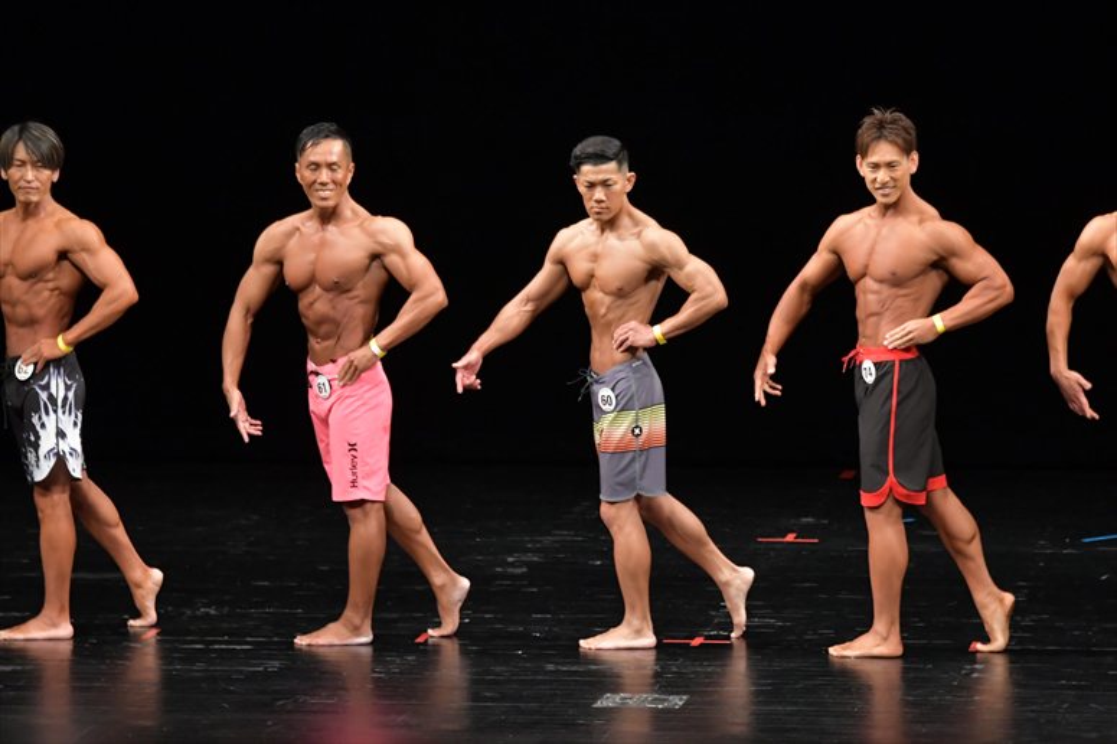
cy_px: 372
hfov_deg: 9.2
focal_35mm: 225
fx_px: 6978
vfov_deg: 6.1
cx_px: 558
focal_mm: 150
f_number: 5.6
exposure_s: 1/400
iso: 3200
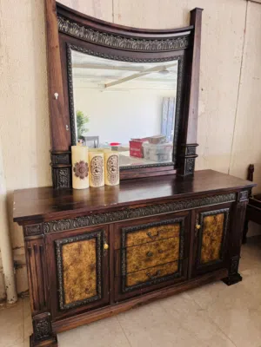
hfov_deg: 56.8
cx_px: 130
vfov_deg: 71.6
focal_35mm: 24
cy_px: 174
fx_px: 241
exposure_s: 1/60
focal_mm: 6.76
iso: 250
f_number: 1.78
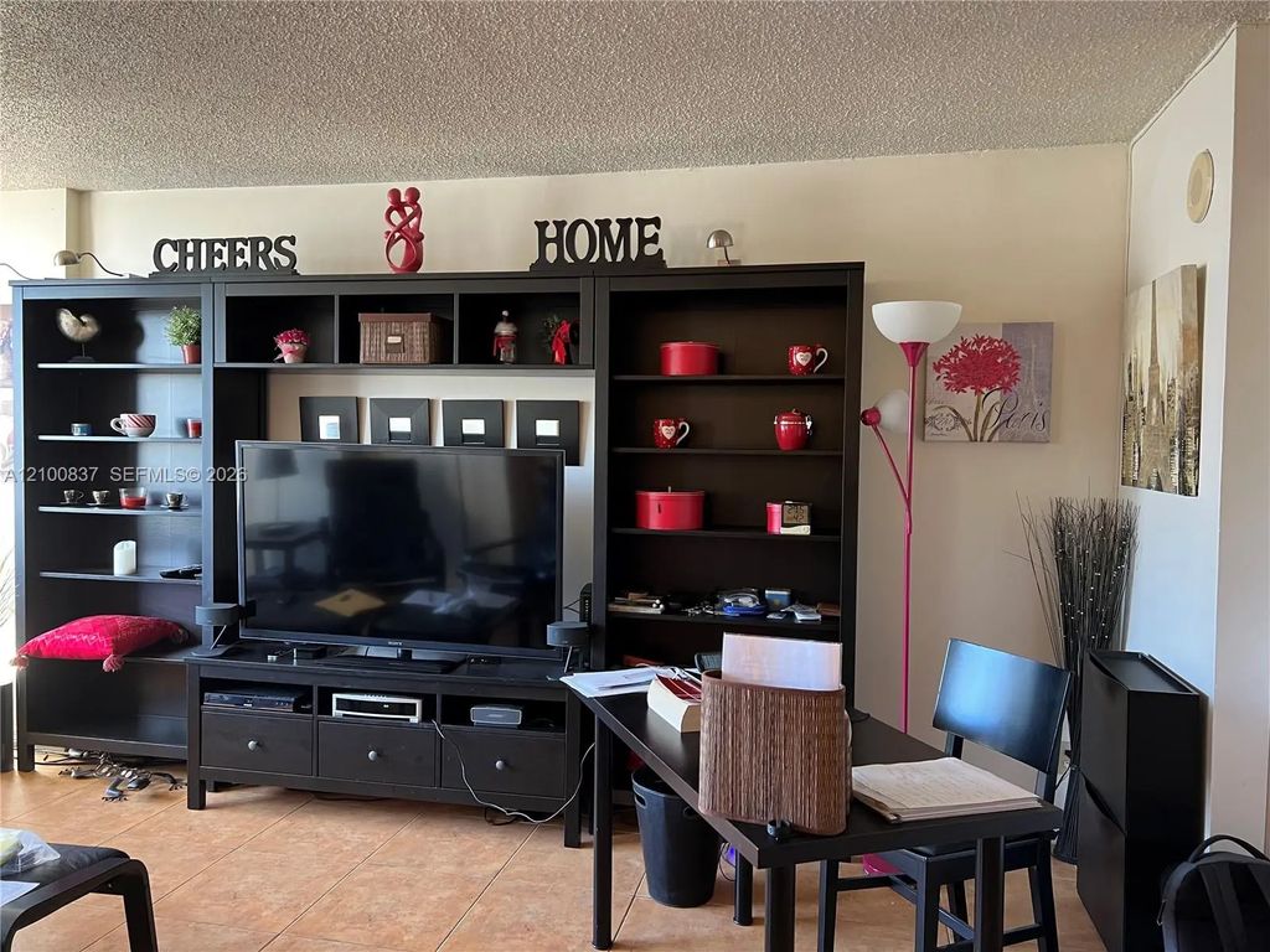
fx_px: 954
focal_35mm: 26
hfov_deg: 67.3
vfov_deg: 53.1
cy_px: 476
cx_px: 635
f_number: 1.5
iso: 200
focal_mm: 5.7
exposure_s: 1/60
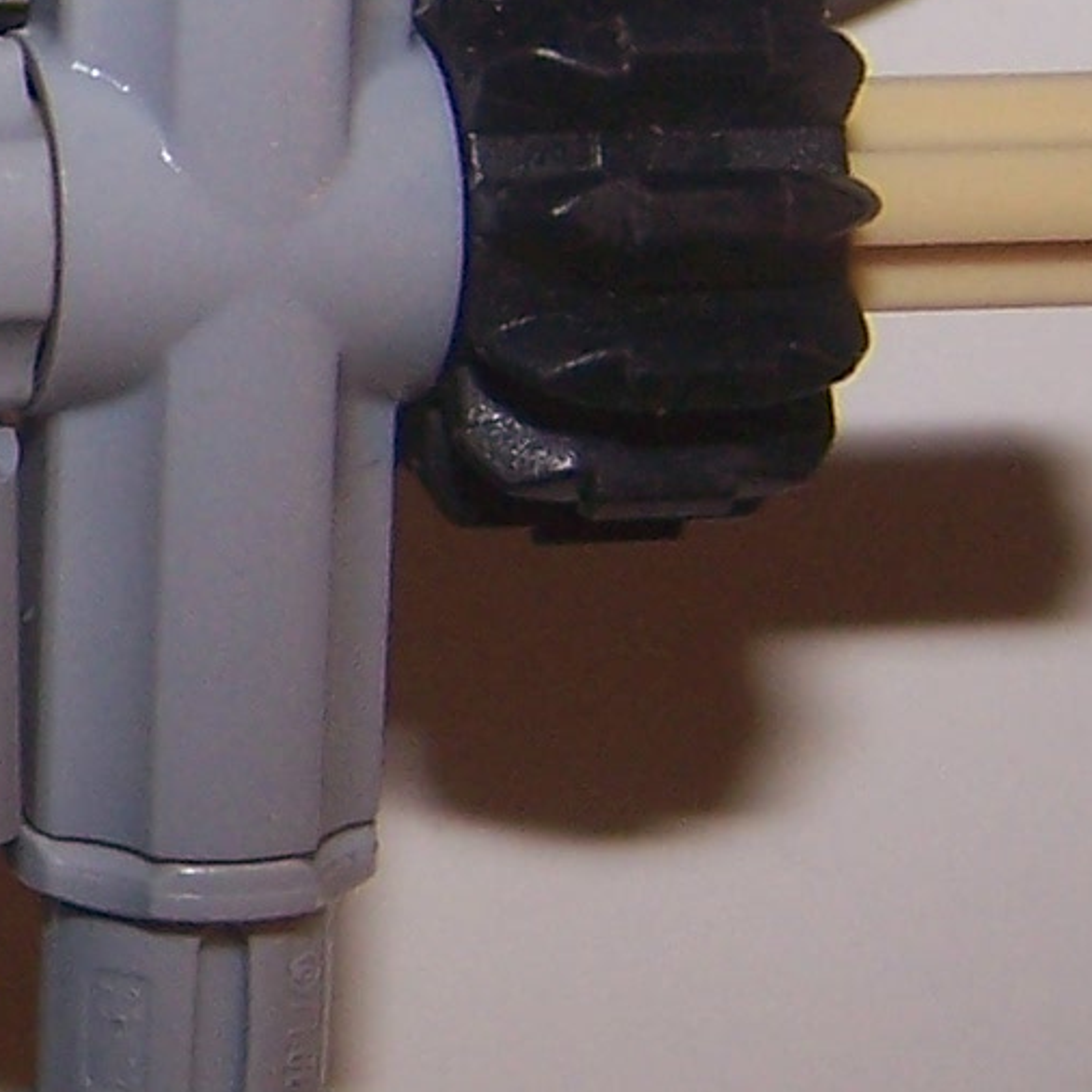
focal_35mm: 171
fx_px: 6103
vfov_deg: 10.2
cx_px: -701
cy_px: 224
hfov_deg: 9.8
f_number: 2.8
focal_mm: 6.3
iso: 80
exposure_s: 1/60
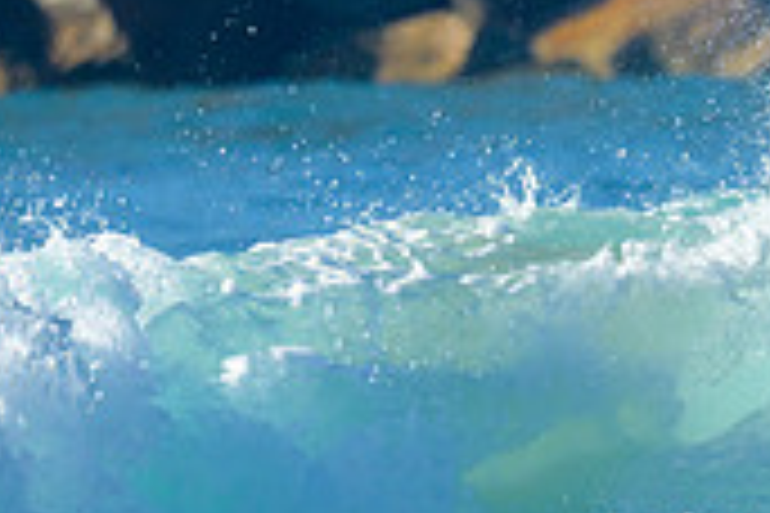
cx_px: 961
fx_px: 79838
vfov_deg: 0.4
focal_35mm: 3733
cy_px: 475
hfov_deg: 0.6
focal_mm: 800
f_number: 6.3
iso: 280
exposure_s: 1/2000
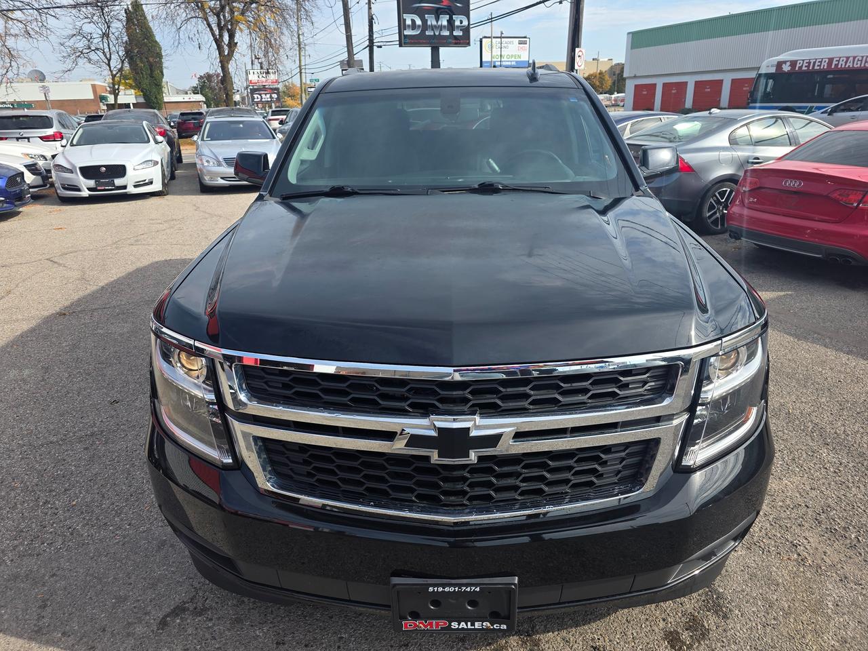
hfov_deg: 73.9
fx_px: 577
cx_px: 434
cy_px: 326
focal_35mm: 23
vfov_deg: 58.9
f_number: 1.7
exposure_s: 1/2782
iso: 80
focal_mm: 6.3
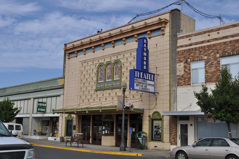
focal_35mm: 44
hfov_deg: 45.0
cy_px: 80
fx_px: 288
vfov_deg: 30.8
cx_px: 120
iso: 200
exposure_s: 1/500
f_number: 11
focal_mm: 29
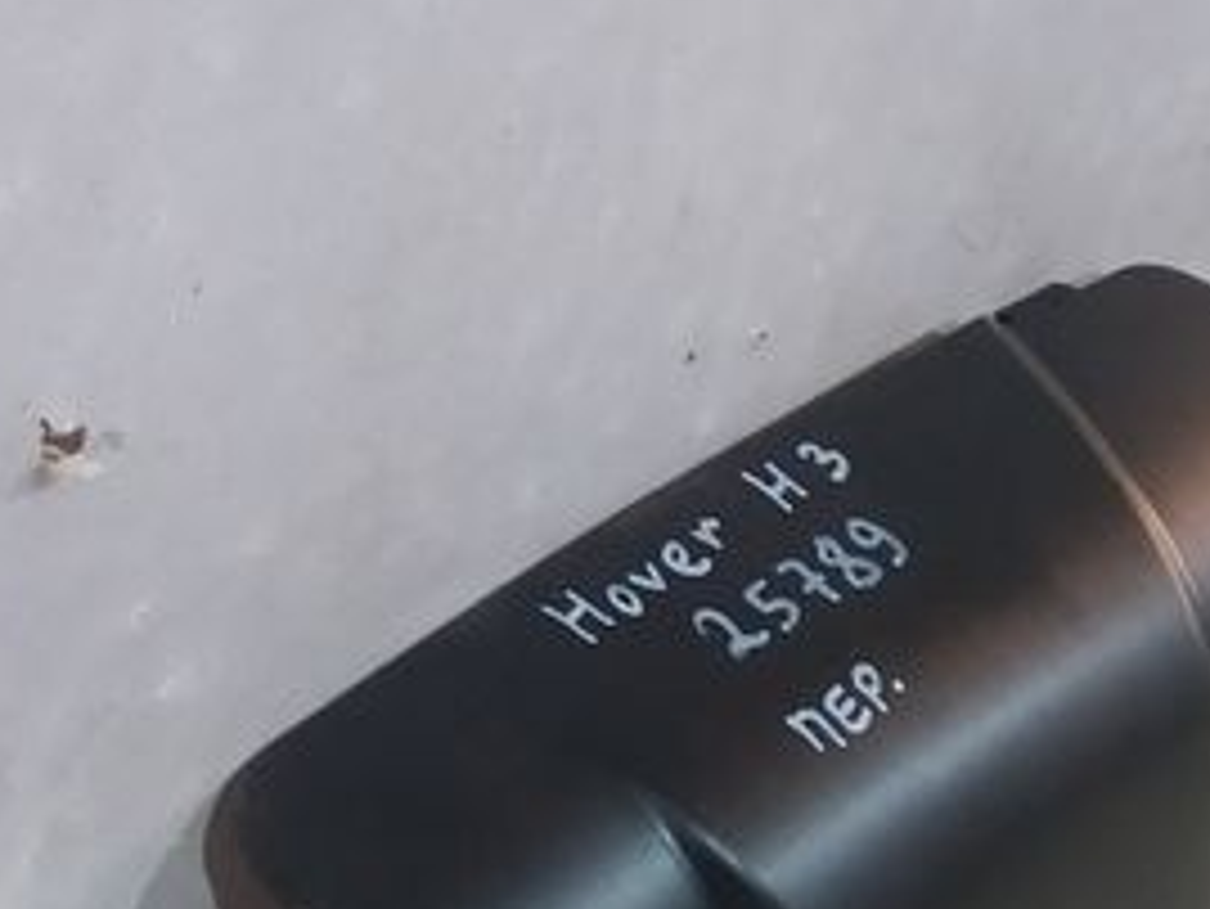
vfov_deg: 14.2
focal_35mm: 104
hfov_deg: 18.9
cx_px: 688
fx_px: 3637
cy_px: 680
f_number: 1.9
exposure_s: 1/25
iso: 160
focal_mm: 3.7
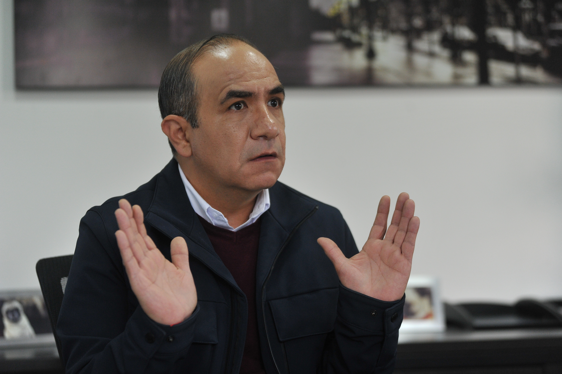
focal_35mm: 72
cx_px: 281
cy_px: 187
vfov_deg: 18.9
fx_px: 1123
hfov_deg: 28.1
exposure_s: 1/500
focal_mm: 72
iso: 2000
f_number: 2.8
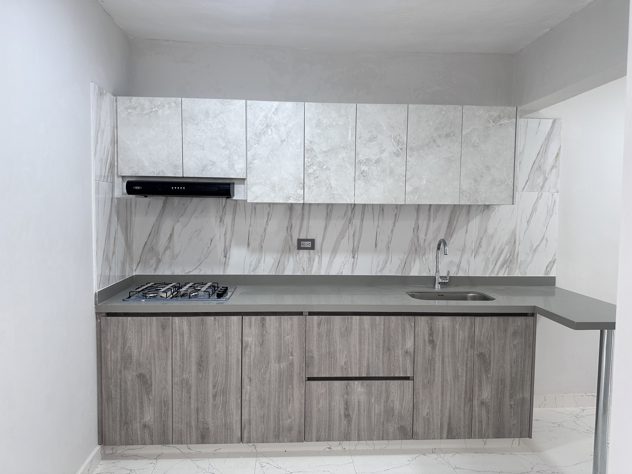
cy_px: 237
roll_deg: -1.1
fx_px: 438
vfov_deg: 56.8
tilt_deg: -2.5
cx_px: 316
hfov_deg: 71.6
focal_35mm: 24
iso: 100
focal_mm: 6.86
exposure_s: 1/120
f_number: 1.78
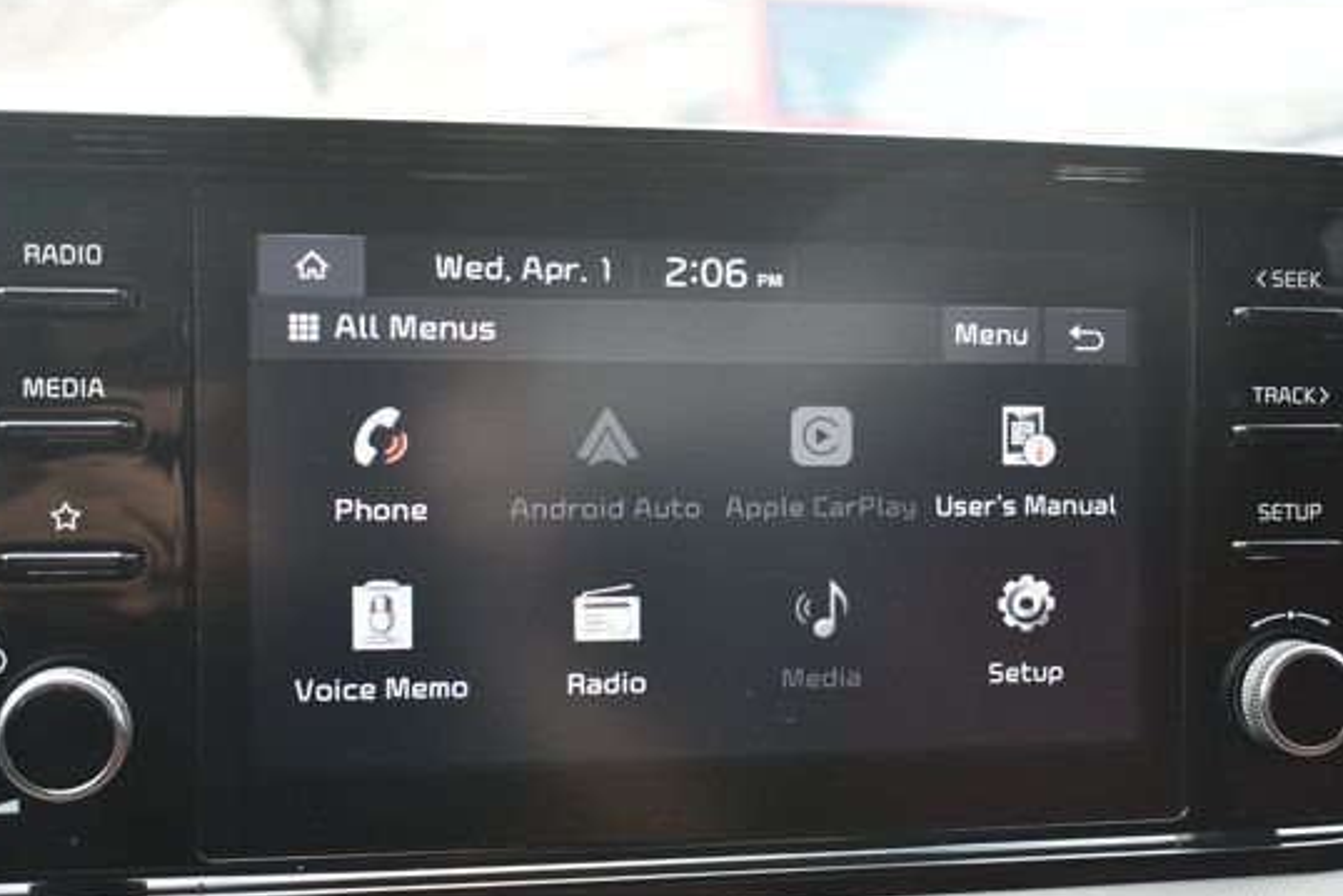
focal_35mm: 50
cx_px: 726
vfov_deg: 27.0
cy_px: 500
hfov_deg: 39.6
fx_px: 1866
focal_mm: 28
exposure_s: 1/125
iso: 800
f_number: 4.2
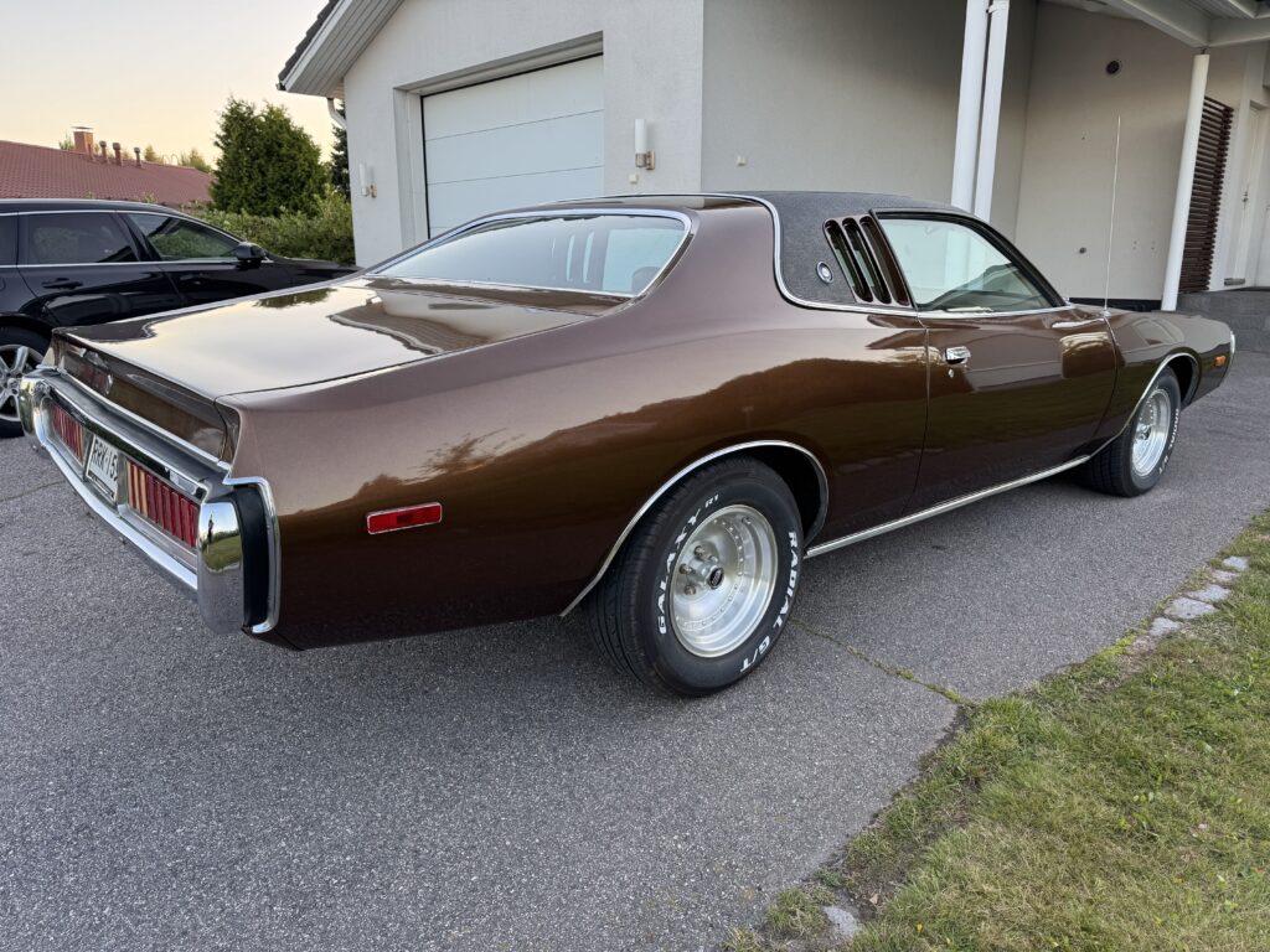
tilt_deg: -13.3
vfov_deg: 56.8
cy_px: 476
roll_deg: -0.2
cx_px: 635
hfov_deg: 71.6
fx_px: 881
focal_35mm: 24
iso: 64
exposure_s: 1/121
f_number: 1.78
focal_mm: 6.76
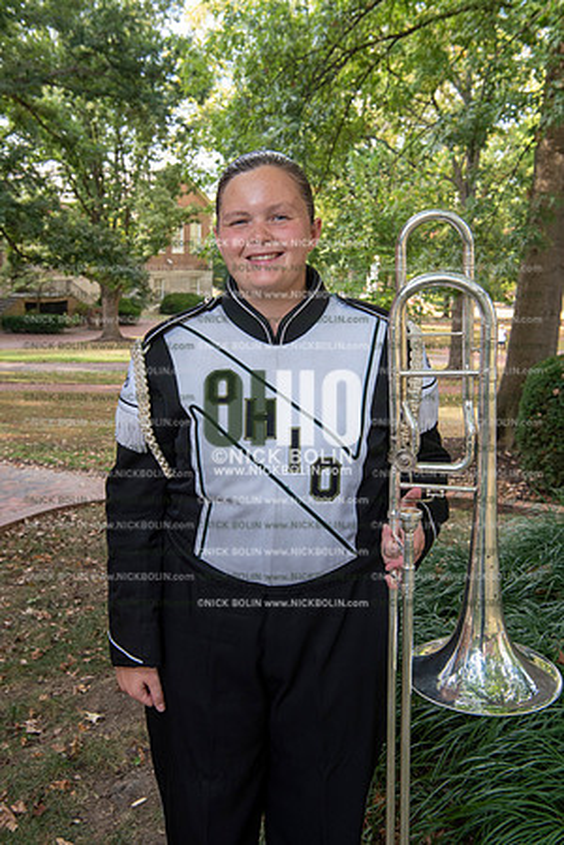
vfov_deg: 50.7
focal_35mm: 38
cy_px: 422
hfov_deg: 35.1
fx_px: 893
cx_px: 282
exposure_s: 1/100
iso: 500
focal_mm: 38
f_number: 8
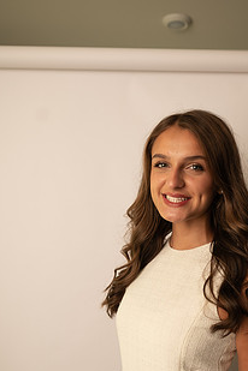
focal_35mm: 35
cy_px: 241
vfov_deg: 53.6
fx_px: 362
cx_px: 178
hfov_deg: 37.2
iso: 100
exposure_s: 1/160
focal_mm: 24
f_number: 3.2
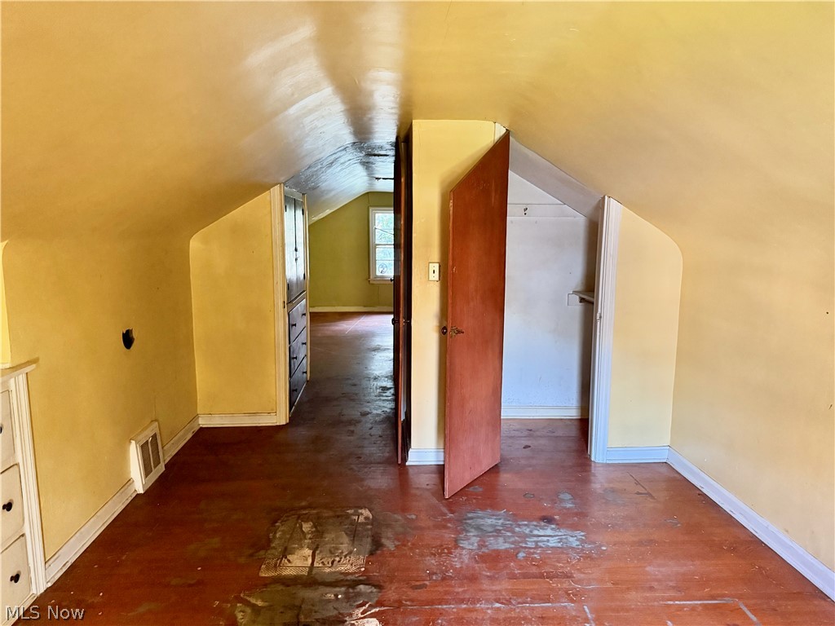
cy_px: 313
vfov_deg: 56.8
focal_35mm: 24
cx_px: 418
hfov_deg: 71.6
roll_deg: -0.4
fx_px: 579
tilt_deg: -8.3
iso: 1000
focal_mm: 6.76
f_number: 1.78
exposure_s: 1/36
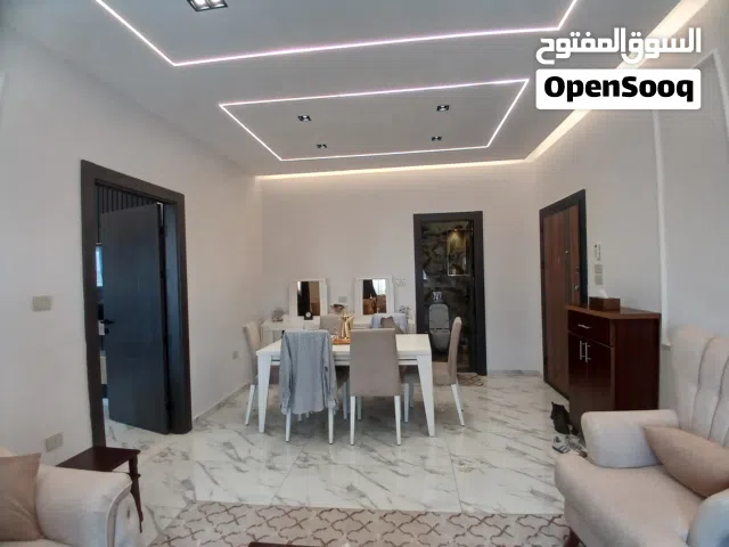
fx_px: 358
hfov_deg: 91.0
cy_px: 274
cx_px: 364
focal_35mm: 17
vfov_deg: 74.7
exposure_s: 1/50
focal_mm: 1.4
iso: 64
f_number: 2.2
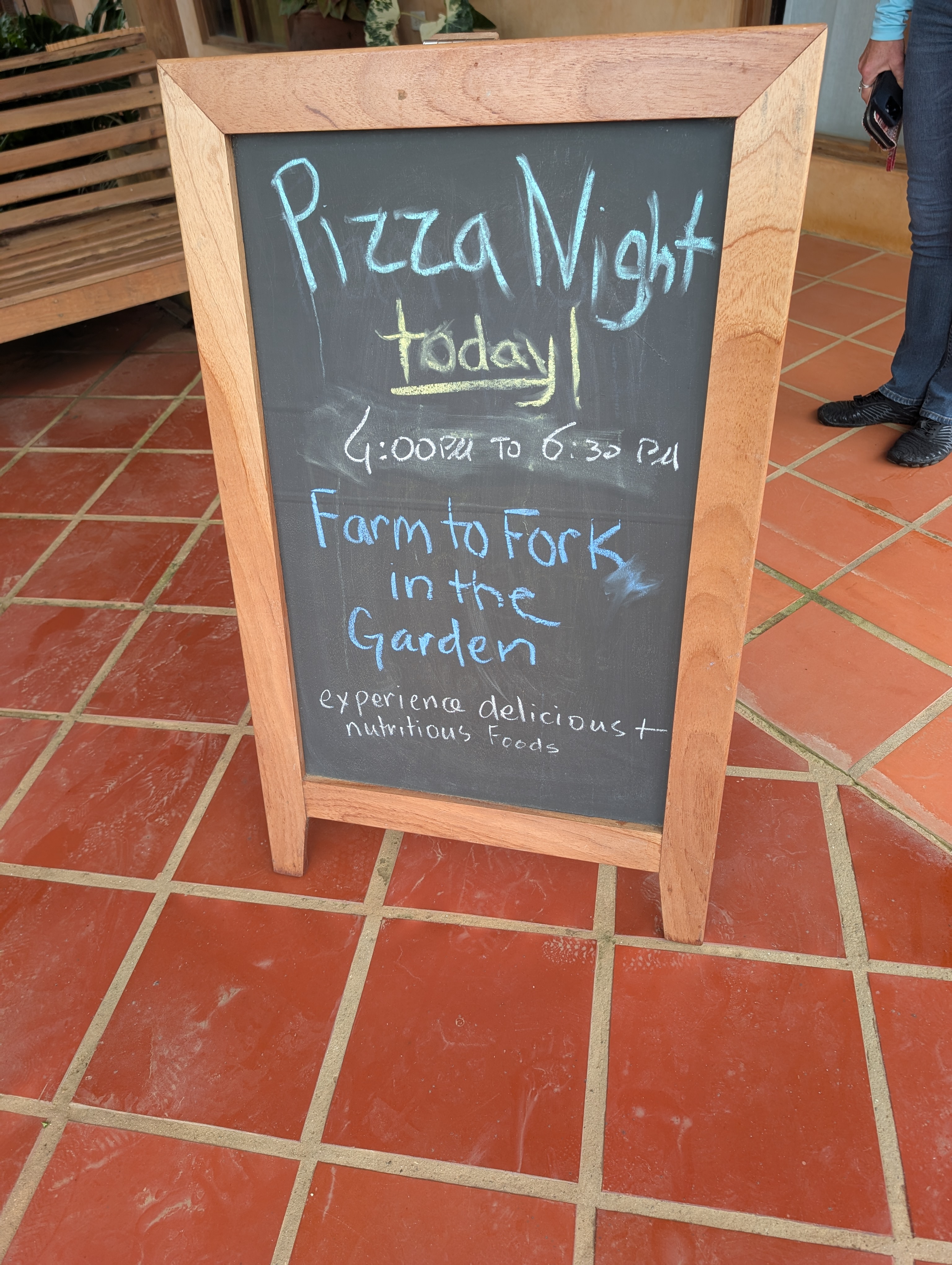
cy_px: 632
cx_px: 476
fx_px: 878
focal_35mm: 24
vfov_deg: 71.5
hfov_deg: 56.9
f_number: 1.68
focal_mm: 6.9
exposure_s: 1/37
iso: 76
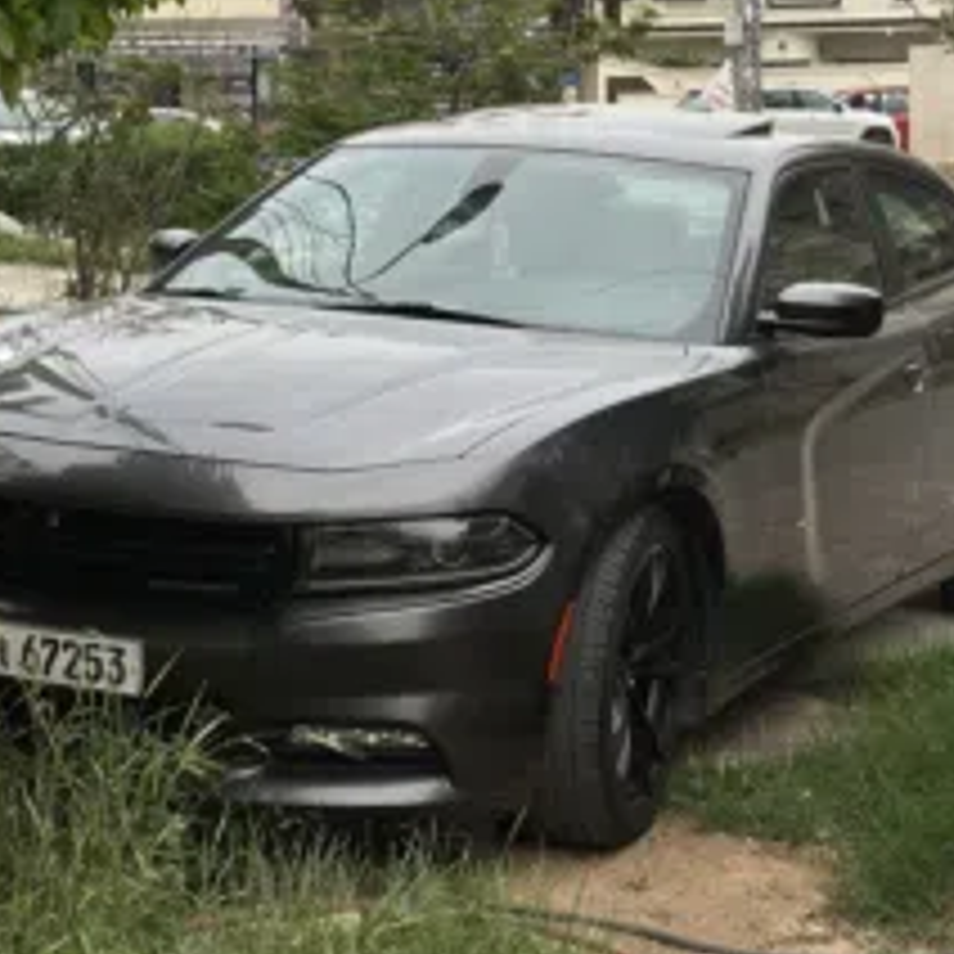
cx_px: 428
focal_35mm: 80
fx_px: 2494
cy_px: 338
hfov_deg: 21.6
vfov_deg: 21.6
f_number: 1.78
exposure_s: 1/252
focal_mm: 6.86
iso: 80
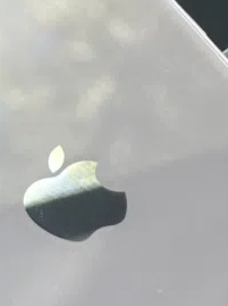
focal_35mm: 244
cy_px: -80
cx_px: 205
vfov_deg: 8.0
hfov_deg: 6.1
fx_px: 2148
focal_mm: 6.86
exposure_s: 1/115
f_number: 1.78
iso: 80
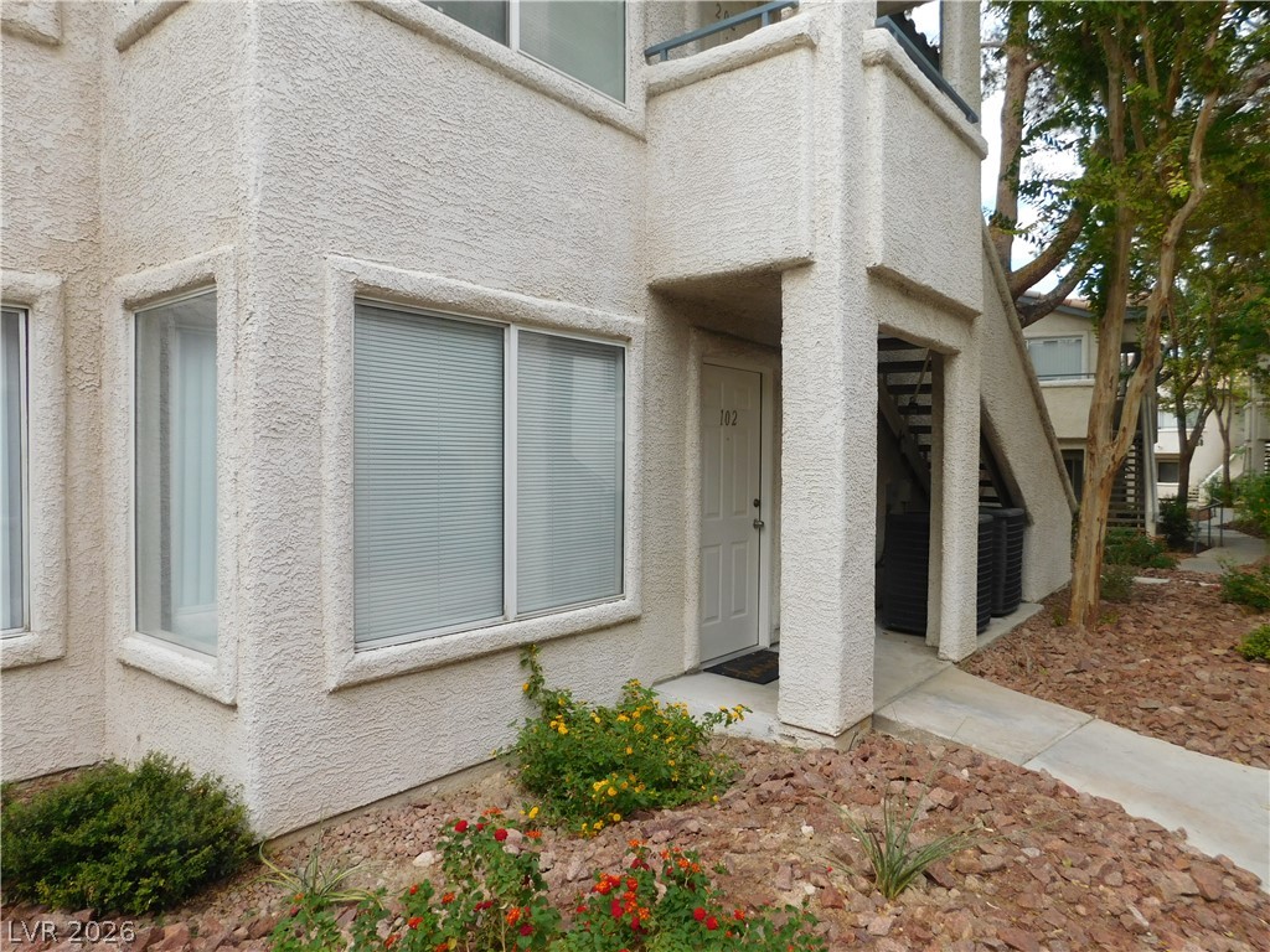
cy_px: 476
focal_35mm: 23
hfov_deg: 73.9
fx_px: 844
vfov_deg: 58.9
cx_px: 635
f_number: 3
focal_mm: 4
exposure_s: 1/500
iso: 125
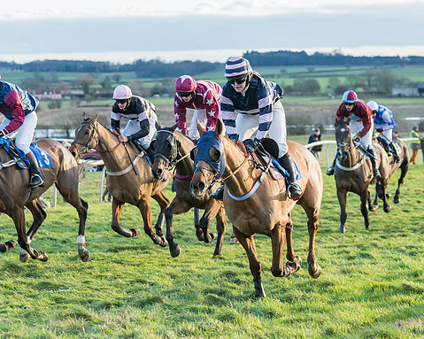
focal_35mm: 141
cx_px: 252
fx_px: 1769
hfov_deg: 13.7
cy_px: 150
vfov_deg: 10.9
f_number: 4
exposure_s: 1/1000
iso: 800
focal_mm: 95
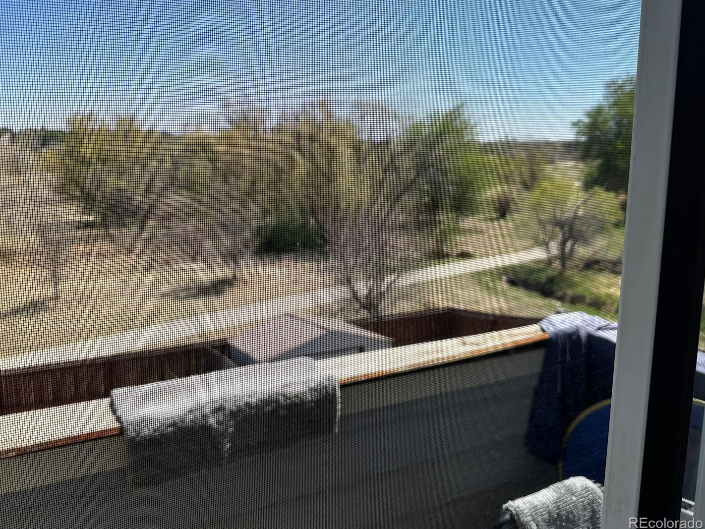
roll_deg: -0.5
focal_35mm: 27
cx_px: 312
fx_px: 550
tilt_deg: -7.9
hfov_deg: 65.1
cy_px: 236
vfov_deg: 51.3
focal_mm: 6.86
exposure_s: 1/2967
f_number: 1.78
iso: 80
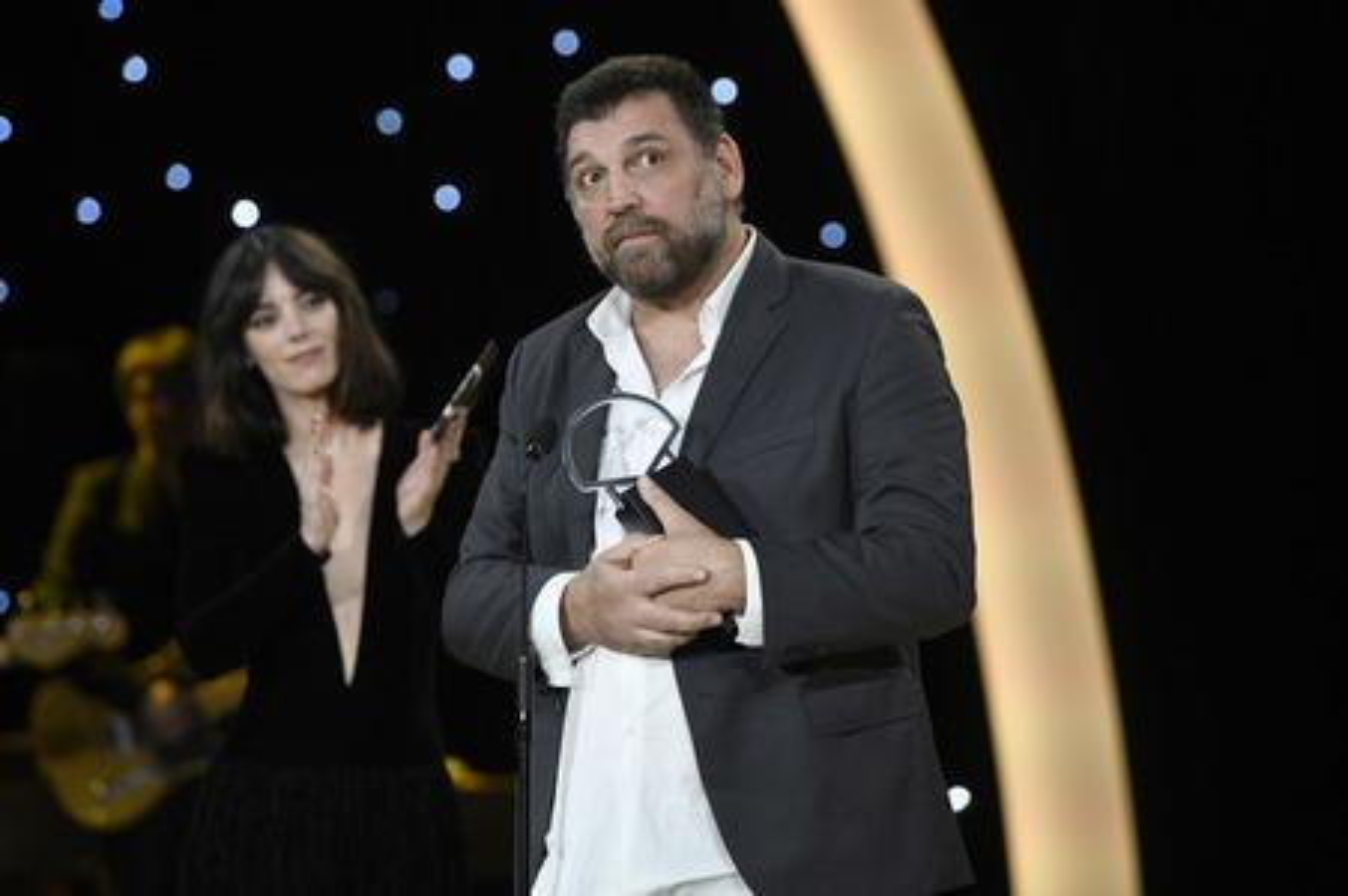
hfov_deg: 10.6
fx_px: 7296
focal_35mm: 195
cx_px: 674
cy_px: 448
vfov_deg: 7.0
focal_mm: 195
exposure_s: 1/320
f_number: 4
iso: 2000
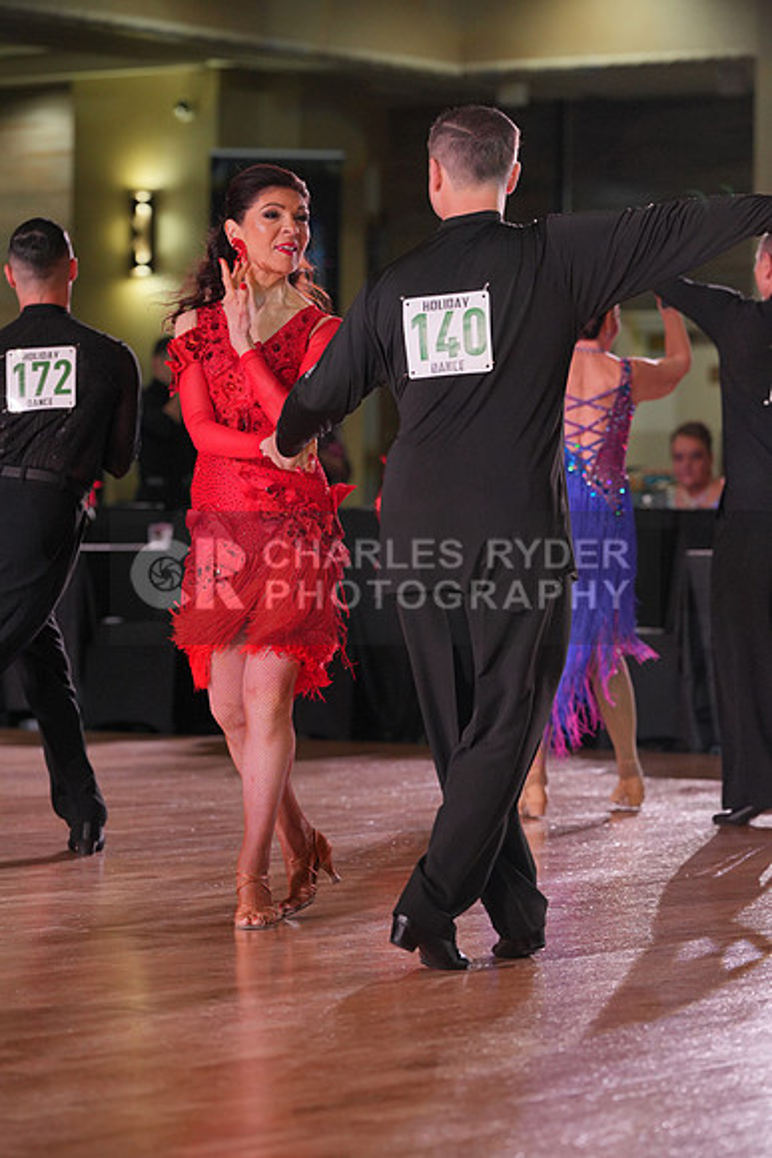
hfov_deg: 9.7
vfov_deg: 14.4
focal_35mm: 142
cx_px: 386
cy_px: 579
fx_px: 4565
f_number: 4
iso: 1600
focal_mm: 142
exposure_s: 1/500
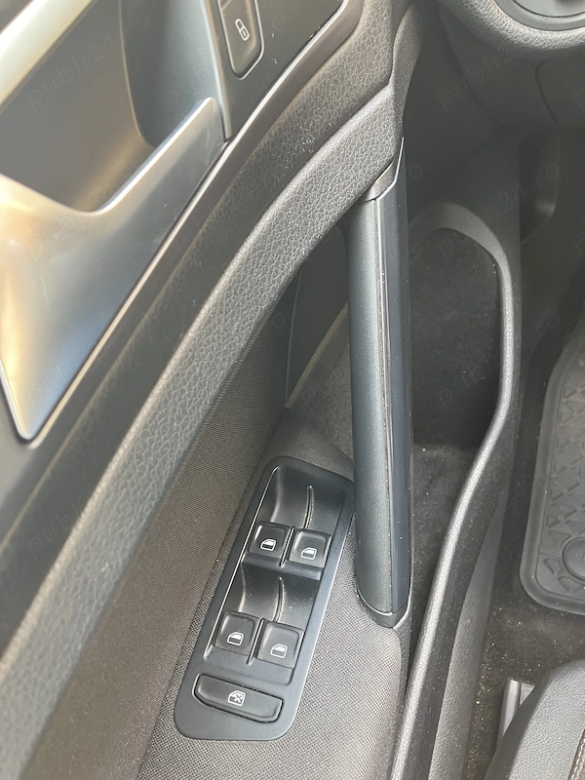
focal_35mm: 28
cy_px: 390
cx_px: 292
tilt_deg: -53.1
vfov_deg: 63.4
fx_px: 631
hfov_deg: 49.7
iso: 160
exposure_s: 1/60
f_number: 1.8
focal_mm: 3.99
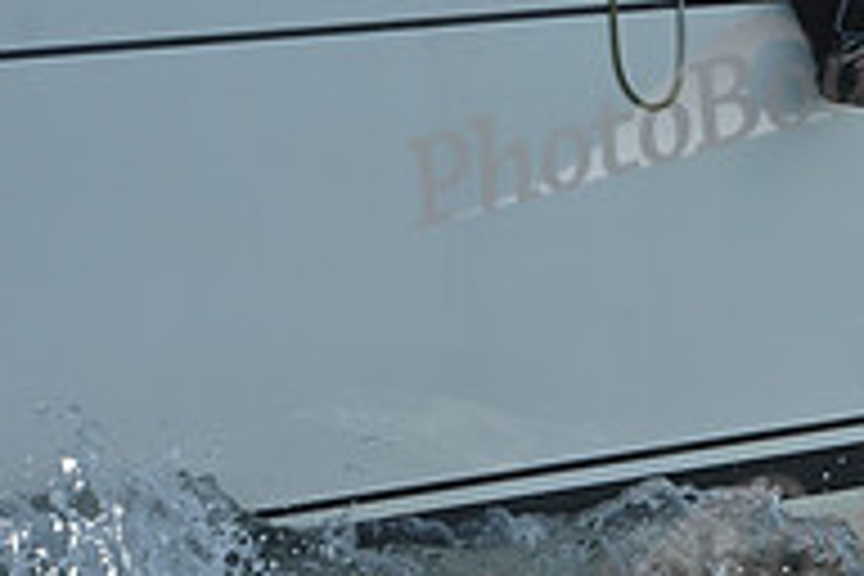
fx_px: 7247
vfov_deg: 4.5
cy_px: -187
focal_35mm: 302
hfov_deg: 6.7
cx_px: 1278
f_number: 9
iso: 250
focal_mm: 100
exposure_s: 1/1250
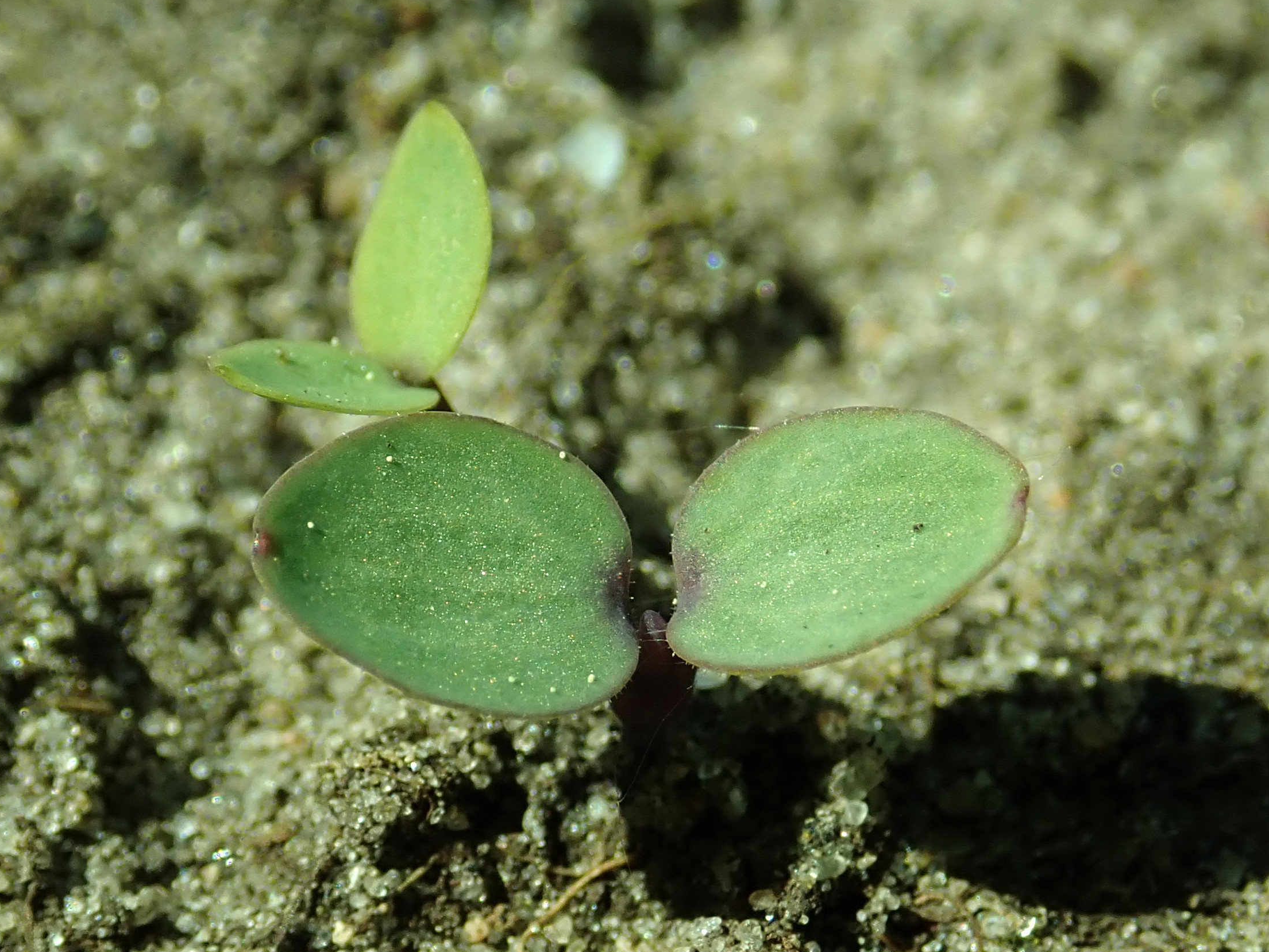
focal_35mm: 60
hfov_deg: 32.2
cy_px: 496
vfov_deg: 24.4
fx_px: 2200
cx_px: 628
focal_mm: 10.29
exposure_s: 1/800
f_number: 5
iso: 100
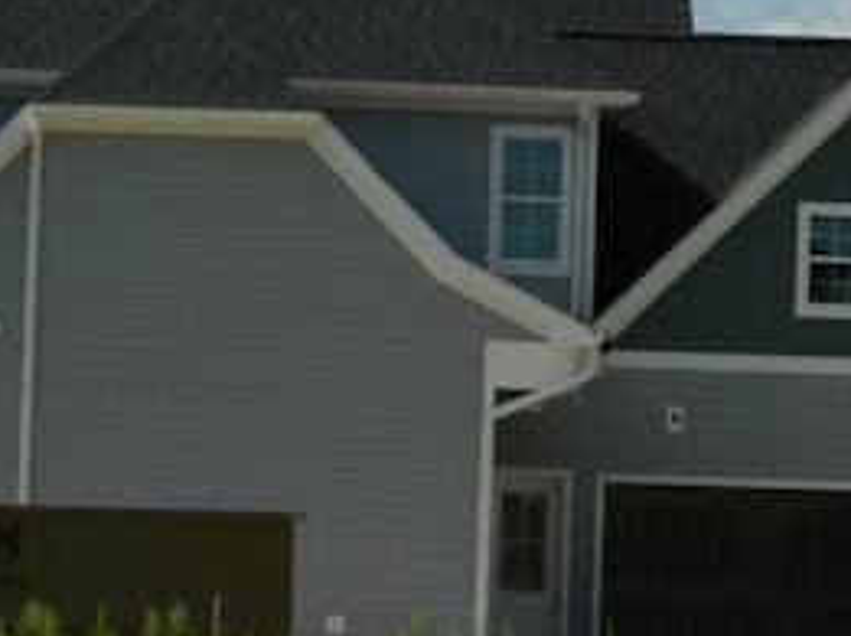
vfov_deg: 5.9
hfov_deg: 7.8
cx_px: 254
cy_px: 486
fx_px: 6211
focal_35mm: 253
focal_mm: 18.6
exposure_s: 1/800
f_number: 4.5
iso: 80
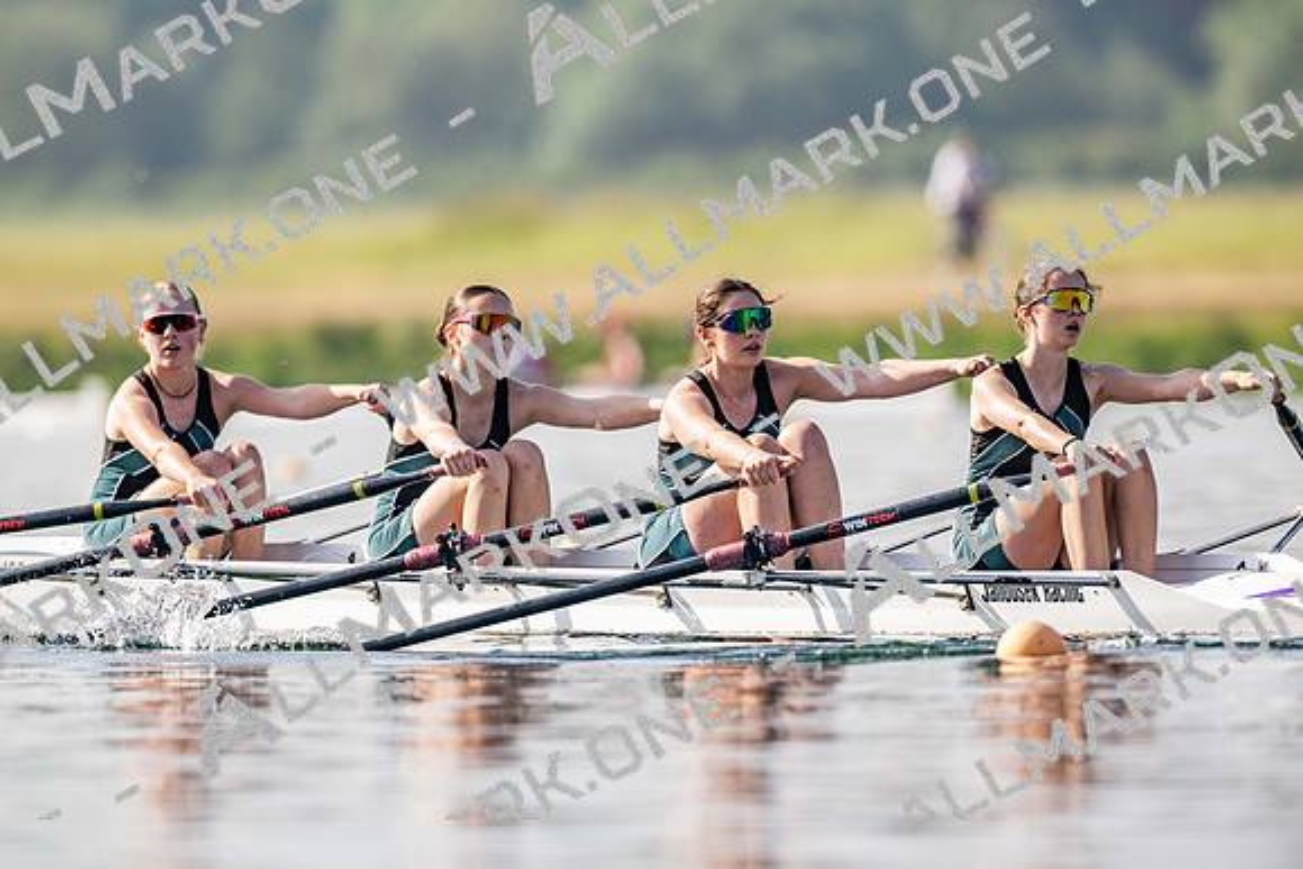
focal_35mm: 600
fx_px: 21721
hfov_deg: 3.4
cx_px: 652
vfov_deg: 2.3
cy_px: 434
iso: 280
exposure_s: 1/2500
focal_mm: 600
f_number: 5.6
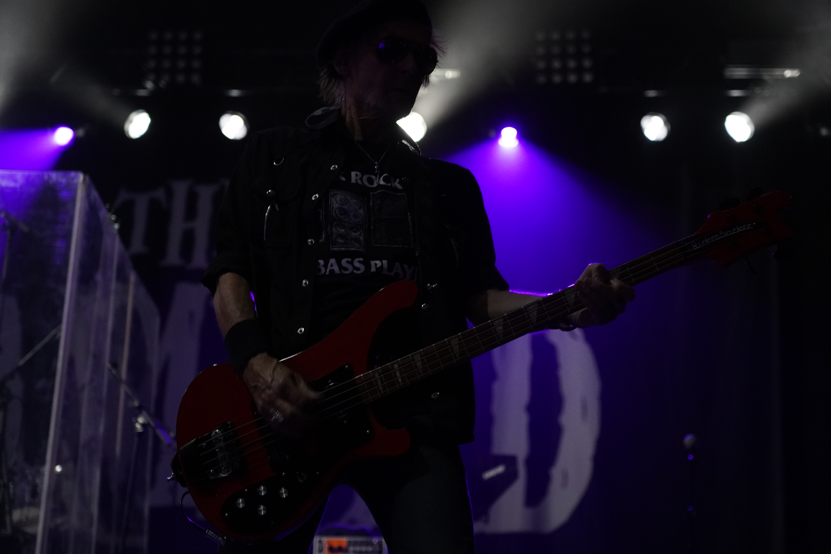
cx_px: 416
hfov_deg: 29.2
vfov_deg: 19.7
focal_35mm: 69
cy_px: 277
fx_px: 1593
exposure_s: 1/160
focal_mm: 69
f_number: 4
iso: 6400
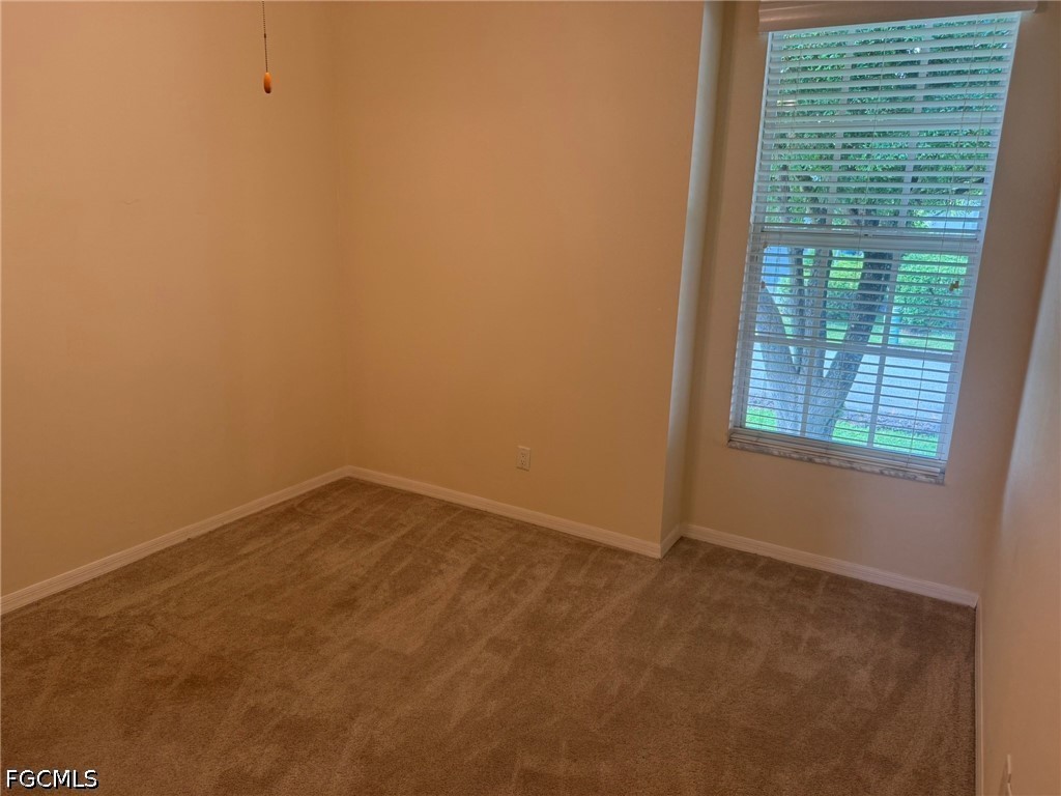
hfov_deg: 71.6
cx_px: 530
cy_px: 398
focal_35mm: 24
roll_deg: -1.0
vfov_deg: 56.8
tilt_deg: -13.1
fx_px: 736
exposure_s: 1/60
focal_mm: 6.76
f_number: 1.78
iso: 160
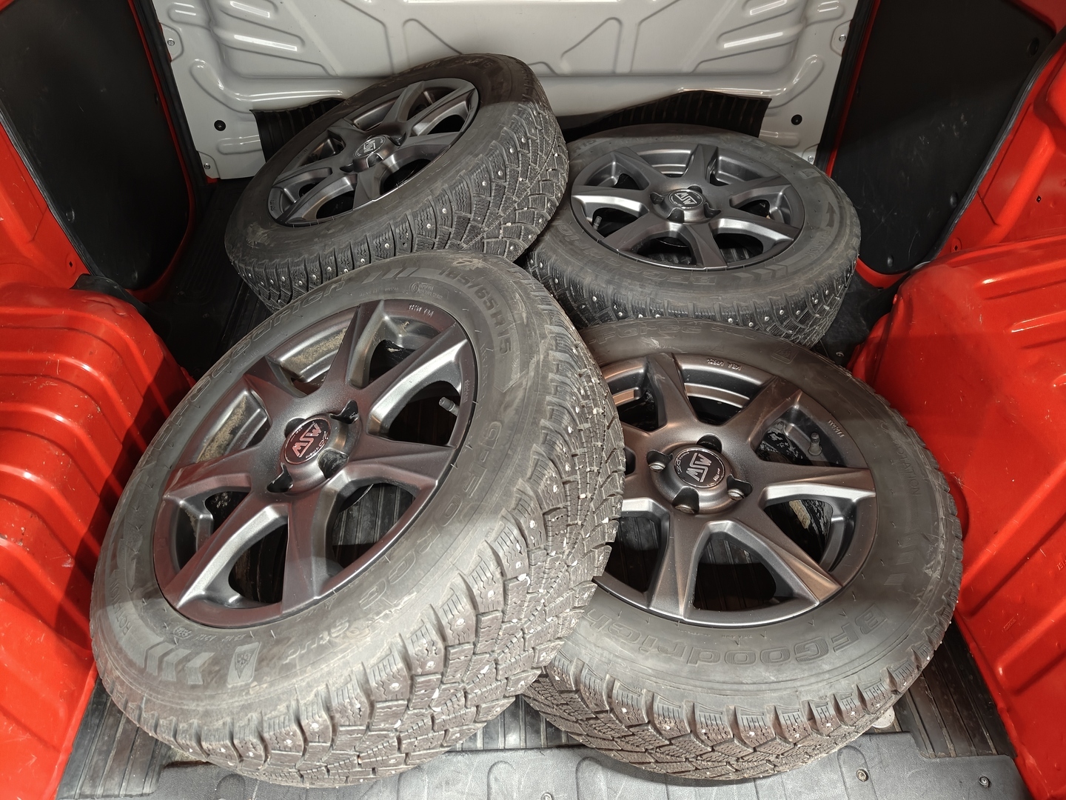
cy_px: 400
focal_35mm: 24
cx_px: 533
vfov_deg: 56.8
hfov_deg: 71.6
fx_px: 739
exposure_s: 1/20
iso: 320
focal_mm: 5.59
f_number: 1.8
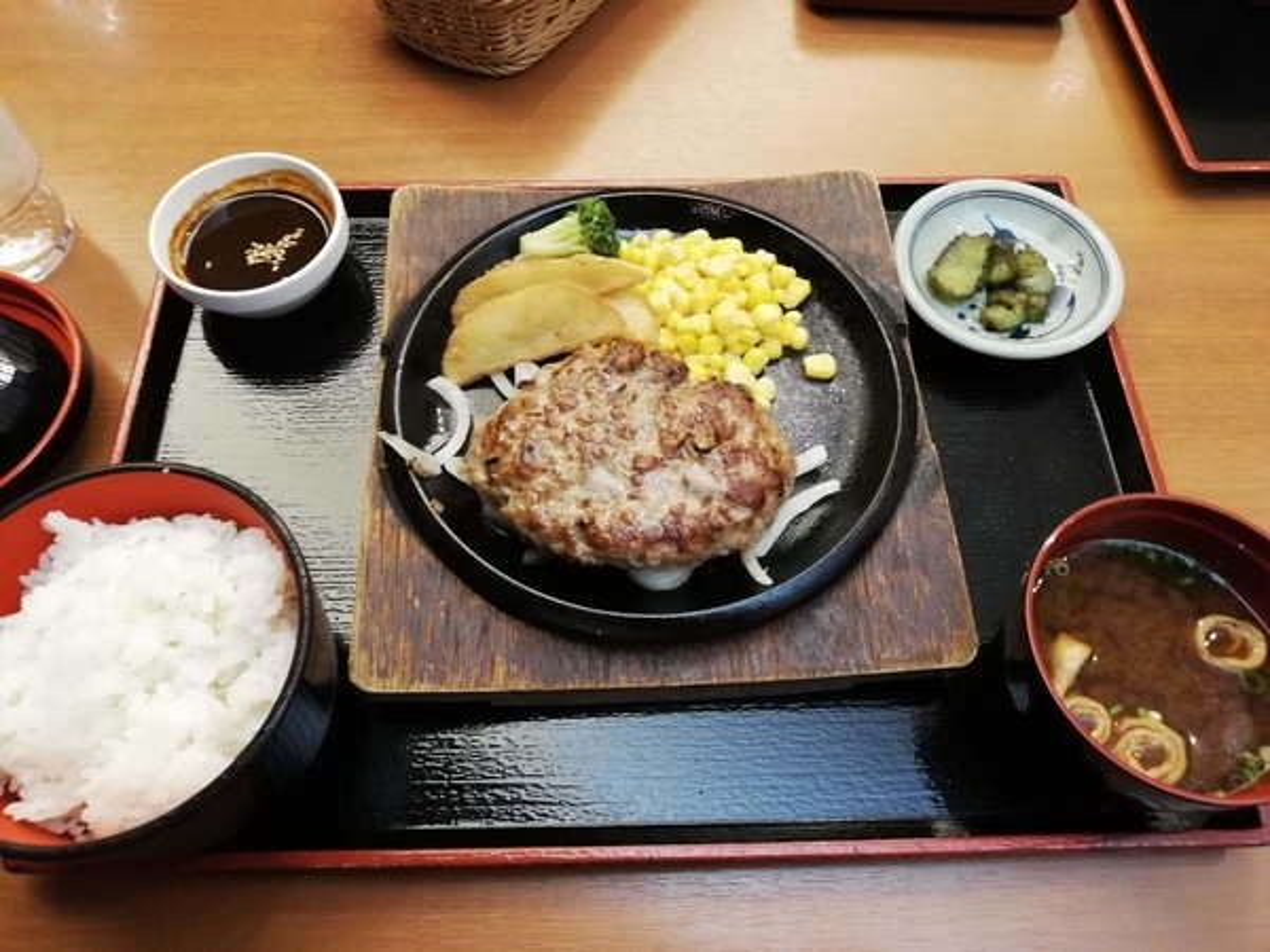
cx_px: 635
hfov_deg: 67.3
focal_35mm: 26
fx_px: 954
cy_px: 476
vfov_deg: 53.1
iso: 320
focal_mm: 3.81
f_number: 2.2
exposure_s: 1/24
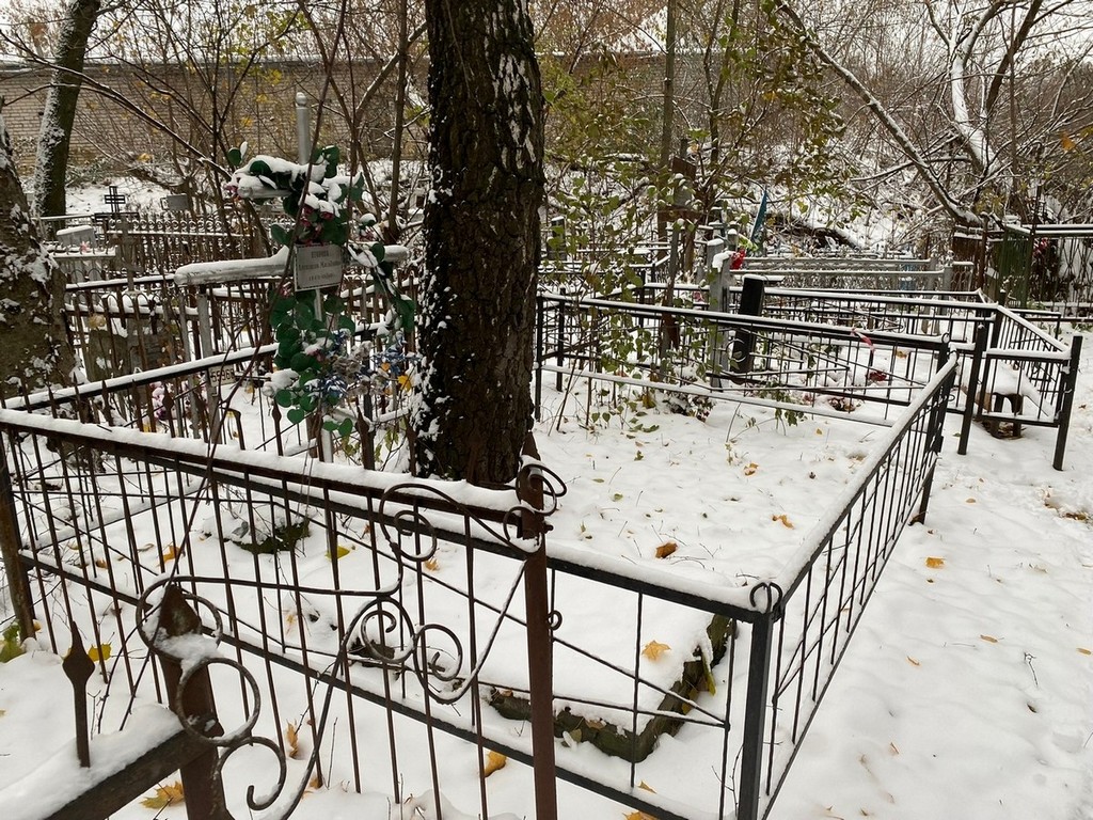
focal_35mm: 26
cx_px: 546
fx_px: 821
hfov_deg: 67.3
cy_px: 410
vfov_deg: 53.1
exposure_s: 1/121
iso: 50
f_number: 1.8
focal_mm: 4.25
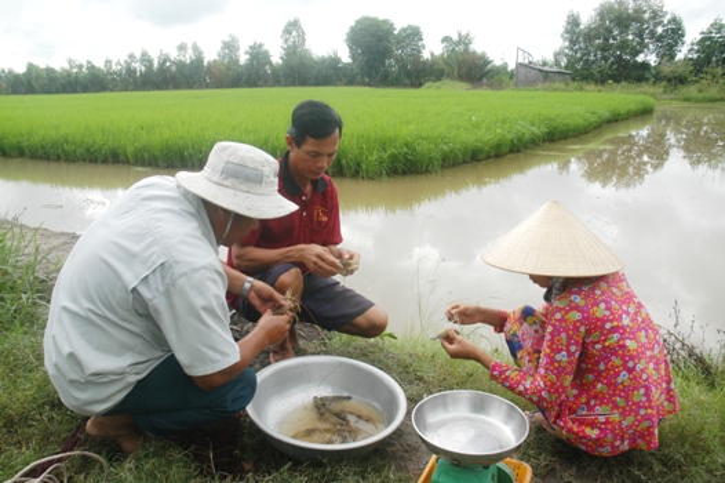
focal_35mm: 36
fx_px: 725
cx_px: 362
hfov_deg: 53.2
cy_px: 242
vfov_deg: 36.8
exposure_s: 1/250
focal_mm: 24
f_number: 8
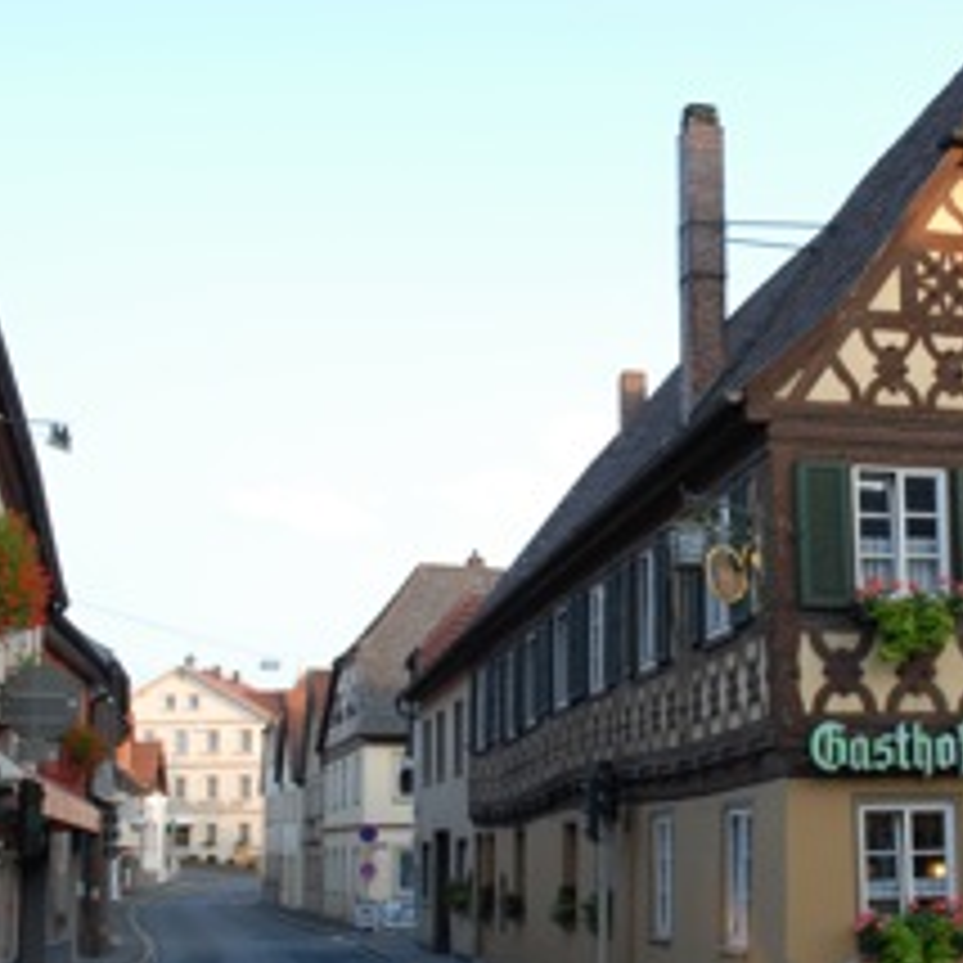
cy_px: 572
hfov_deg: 28.2
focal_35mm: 60
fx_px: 1882
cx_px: 747
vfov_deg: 28.6
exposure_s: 1/15
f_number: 14
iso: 200
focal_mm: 25
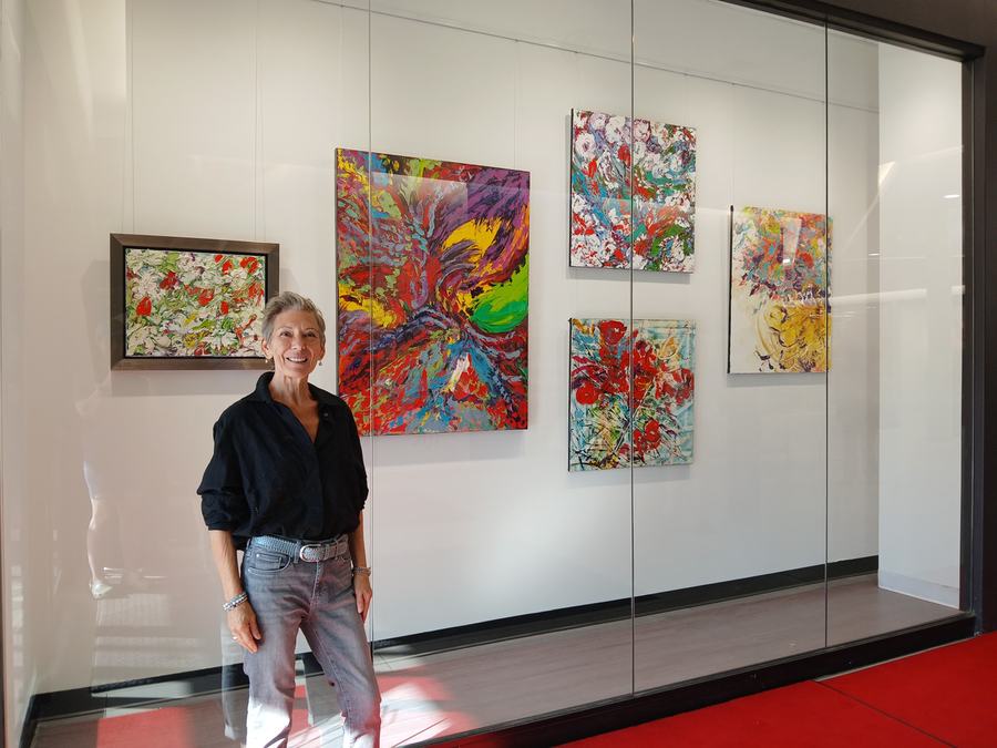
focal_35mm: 26
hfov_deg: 67.3
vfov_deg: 53.1
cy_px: 374
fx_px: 749
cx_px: 498
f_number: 1.8
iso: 32
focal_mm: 3.98
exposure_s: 1/60
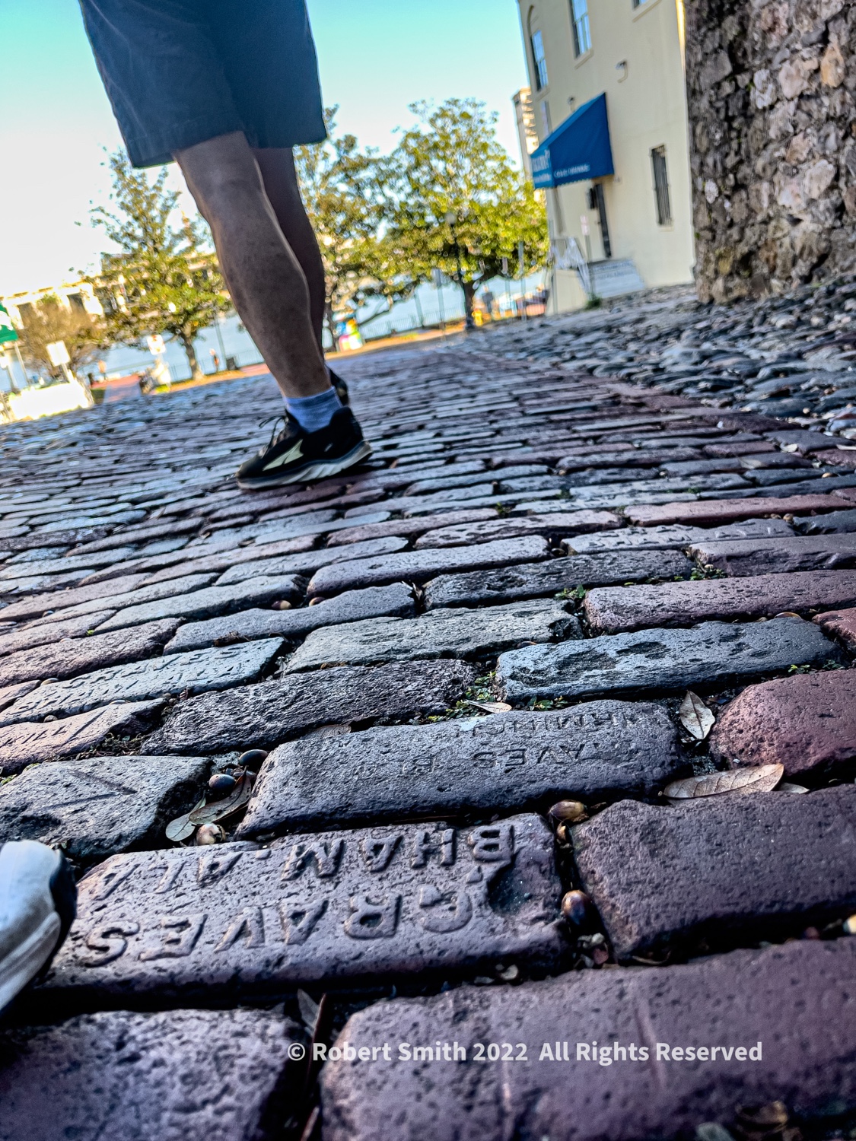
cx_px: 428
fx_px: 857
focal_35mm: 26
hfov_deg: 53.1
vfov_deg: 67.3
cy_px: 570
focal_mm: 5.7
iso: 40
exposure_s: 1/240
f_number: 1.5
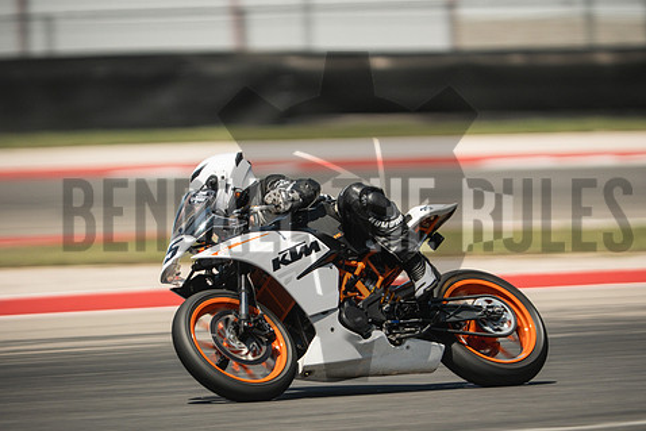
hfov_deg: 4.0
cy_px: 217
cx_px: 347
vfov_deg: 2.7
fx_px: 9154
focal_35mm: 510
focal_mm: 280
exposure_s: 1/320
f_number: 2.8
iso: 500
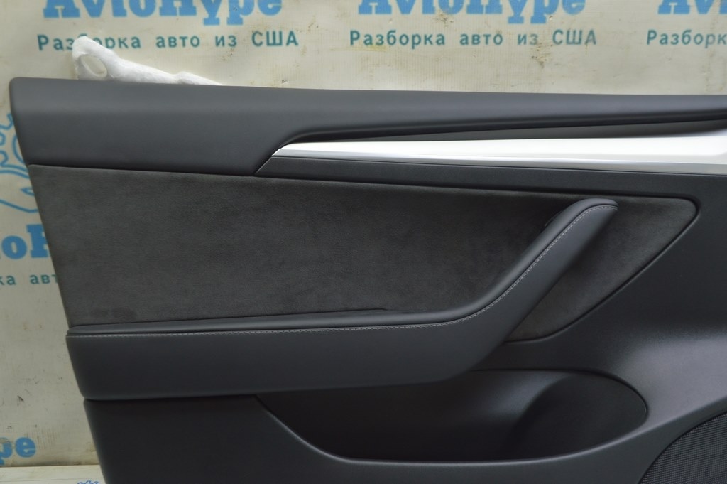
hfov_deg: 51.3
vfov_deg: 35.4
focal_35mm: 38
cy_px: 242
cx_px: 364
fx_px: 757
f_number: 5.6
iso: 400
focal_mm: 25
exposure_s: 1/20
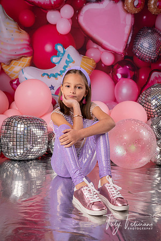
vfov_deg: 46.4
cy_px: 120
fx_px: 282
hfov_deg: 31.9
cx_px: 80
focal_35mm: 42
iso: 160
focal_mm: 42
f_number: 5
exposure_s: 1/160
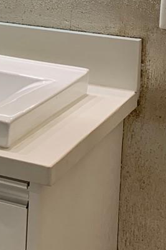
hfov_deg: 11.0
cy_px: -41
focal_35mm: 108
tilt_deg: -3.5
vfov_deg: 18.1
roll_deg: -1.2
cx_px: -208
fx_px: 748
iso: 80
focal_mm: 4.25
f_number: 1.8
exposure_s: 1/60
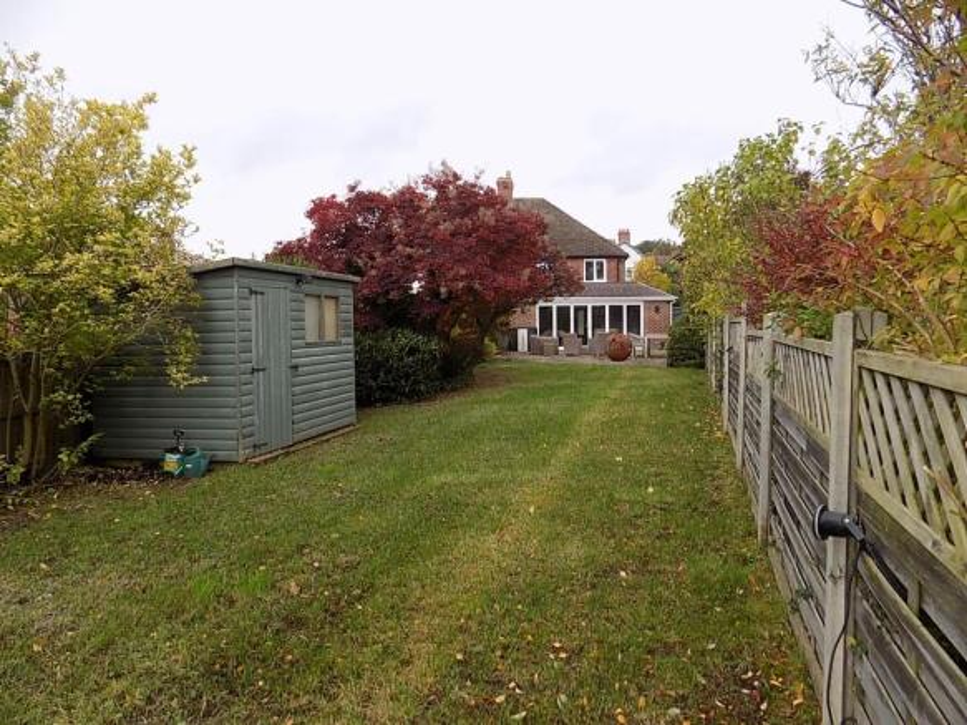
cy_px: 362
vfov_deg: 58.9
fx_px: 642
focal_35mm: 23
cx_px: 484
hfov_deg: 73.9
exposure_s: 1/125
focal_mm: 4
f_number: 3.1
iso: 80
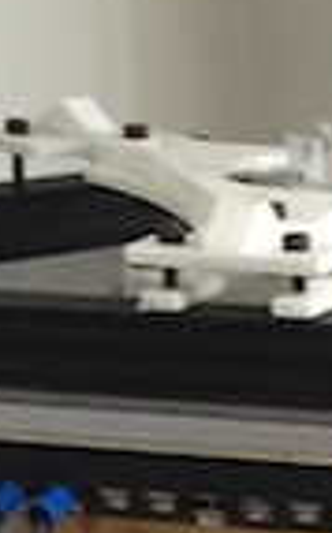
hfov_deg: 7.8
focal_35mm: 165
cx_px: 448
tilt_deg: -28.1
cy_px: 1167
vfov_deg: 11.2
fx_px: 2396
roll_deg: +0.4
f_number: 2.2
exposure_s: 1/15
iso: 250
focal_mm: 4.15
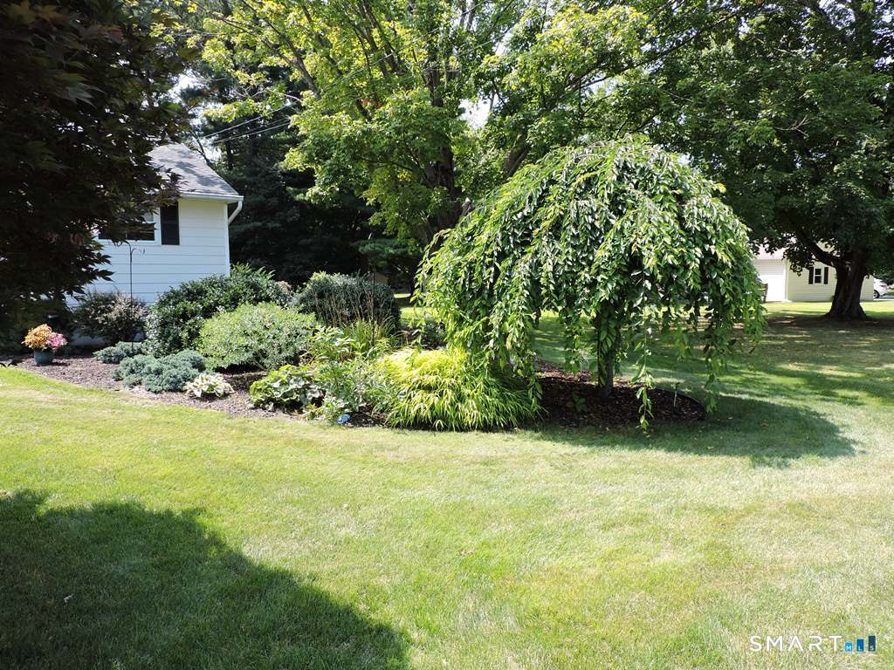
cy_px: 335
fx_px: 620
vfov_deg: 56.8
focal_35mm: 24
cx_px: 447
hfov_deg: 71.6
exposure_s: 1/320
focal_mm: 4.3
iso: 100
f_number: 3
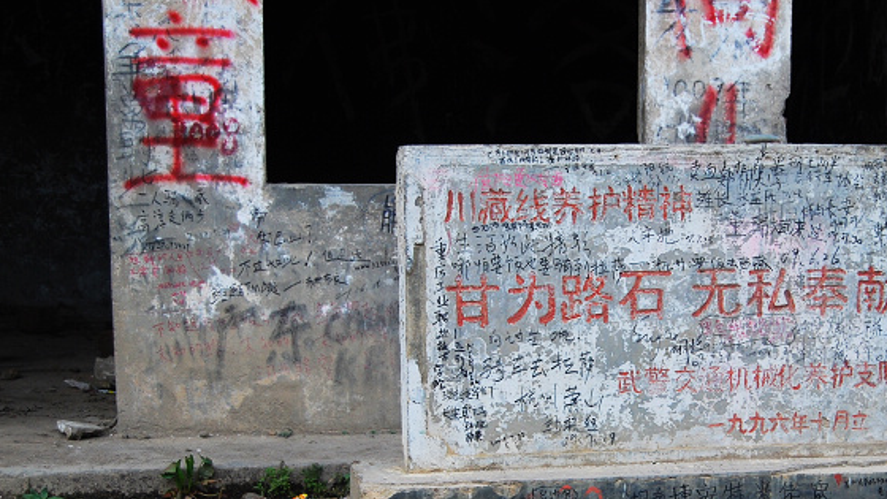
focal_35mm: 72
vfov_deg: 16.6
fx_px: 1693
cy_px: 397
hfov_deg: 29.2
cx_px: 581
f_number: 4.5
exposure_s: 1/60
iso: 200
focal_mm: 32
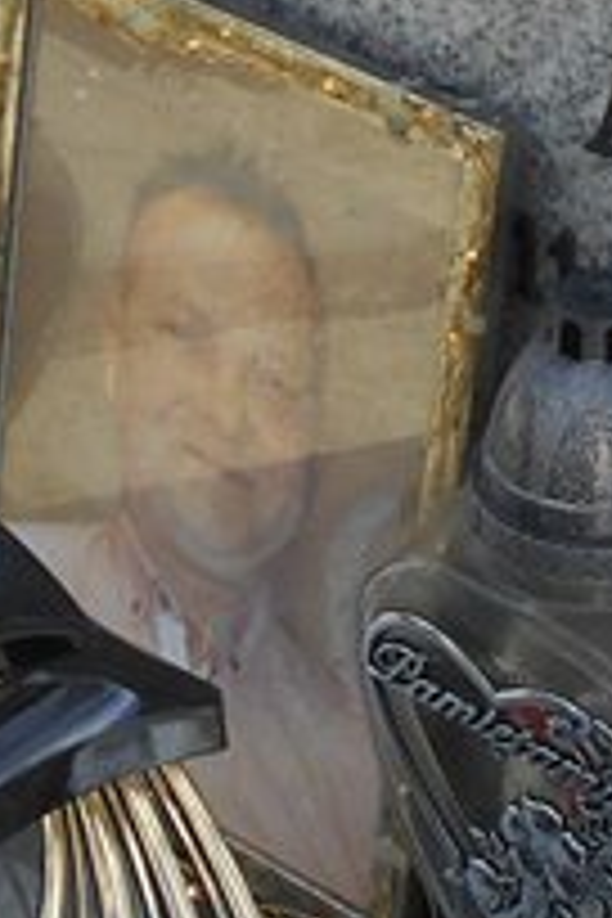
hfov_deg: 10.0
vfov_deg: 14.6
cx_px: 608
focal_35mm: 136
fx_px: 3468
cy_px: -176
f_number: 3.2
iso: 80
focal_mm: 4.6
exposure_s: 1/400
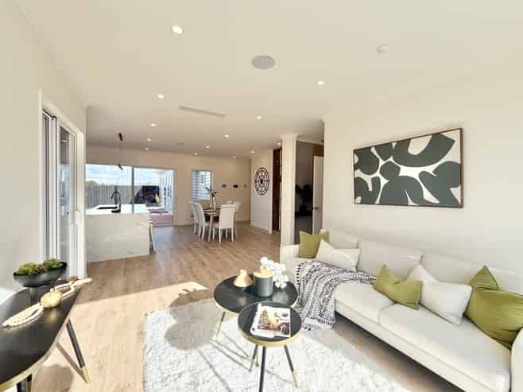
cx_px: 262
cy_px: 196
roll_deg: -0.5
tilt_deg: -2.2
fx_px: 211
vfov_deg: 85.6
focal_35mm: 14
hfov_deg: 102.1
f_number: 2.2
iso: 40
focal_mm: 2.22
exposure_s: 1/679
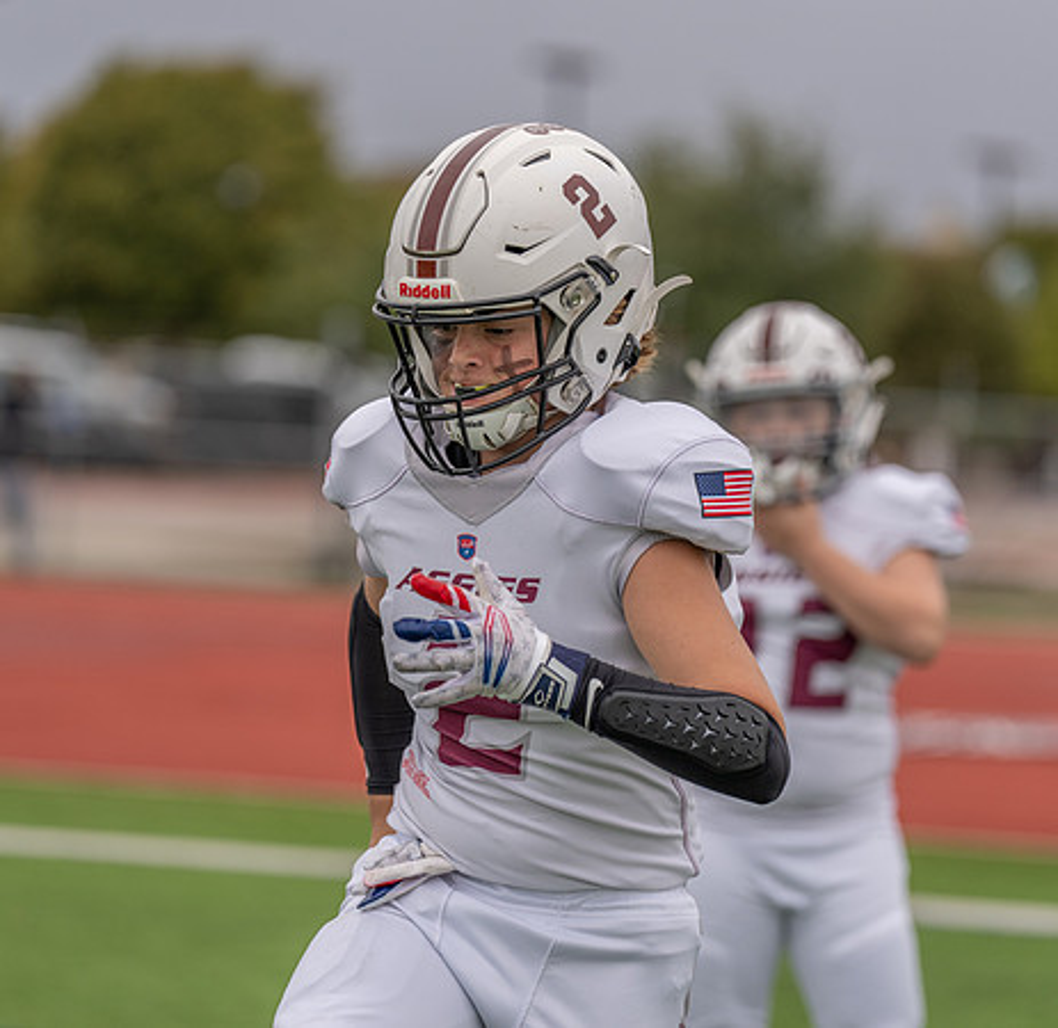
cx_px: 517
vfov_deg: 8.7
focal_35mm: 198
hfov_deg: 9.0
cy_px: 481
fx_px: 6751
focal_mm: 148
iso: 250
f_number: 2.8
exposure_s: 1/1250
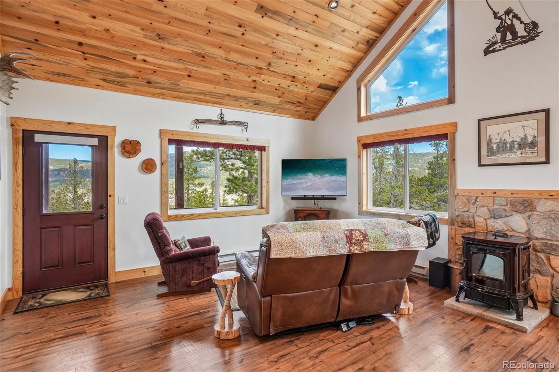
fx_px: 279
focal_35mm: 18
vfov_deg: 67.4
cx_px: 280
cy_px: 186
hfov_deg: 90.0
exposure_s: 1/50
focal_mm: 12
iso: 400
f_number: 8
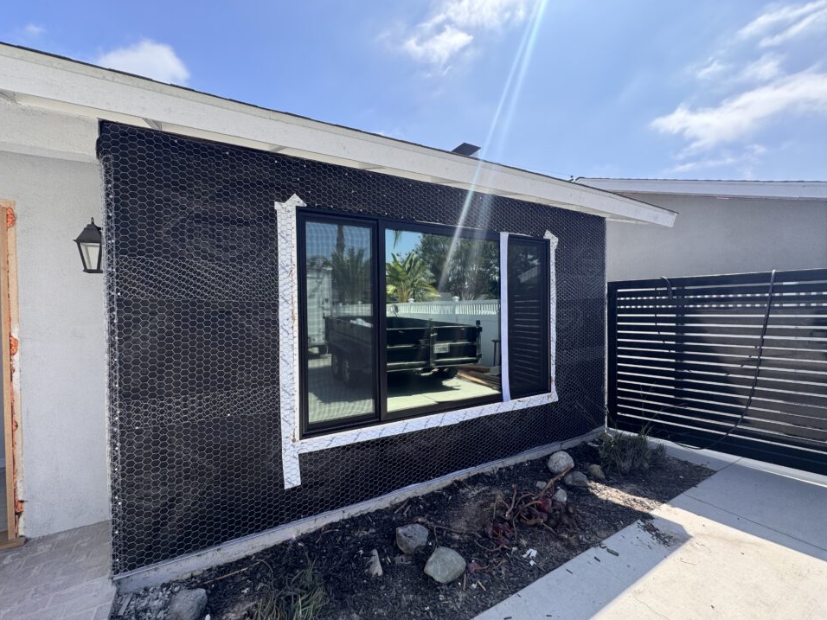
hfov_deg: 98.1
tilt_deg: -0.2
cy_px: 313
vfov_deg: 81.7
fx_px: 358
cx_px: 392
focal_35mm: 15
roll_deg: +1.0
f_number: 2.2
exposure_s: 1/620
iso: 40
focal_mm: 2.22
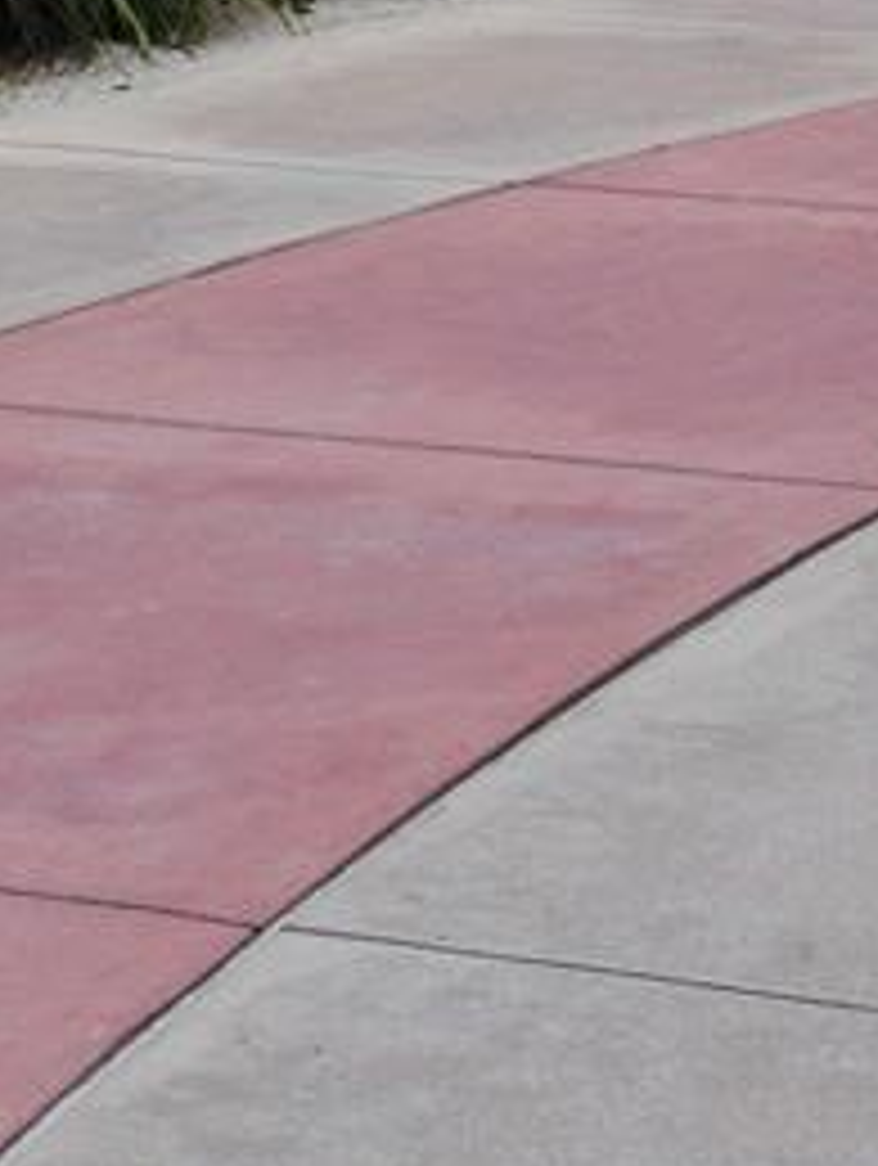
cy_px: -194
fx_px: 4416
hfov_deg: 10.7
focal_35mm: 131
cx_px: 1576
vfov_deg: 14.6
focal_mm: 23
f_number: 9
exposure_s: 1/320
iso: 200
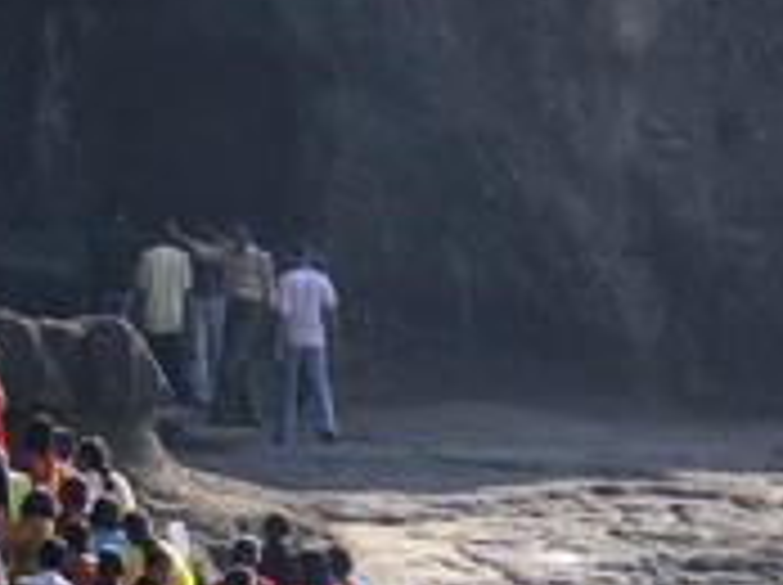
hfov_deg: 4.7
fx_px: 9465
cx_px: 20
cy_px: 441
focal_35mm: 419
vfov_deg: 3.5
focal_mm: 39
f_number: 4.6
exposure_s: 1/247
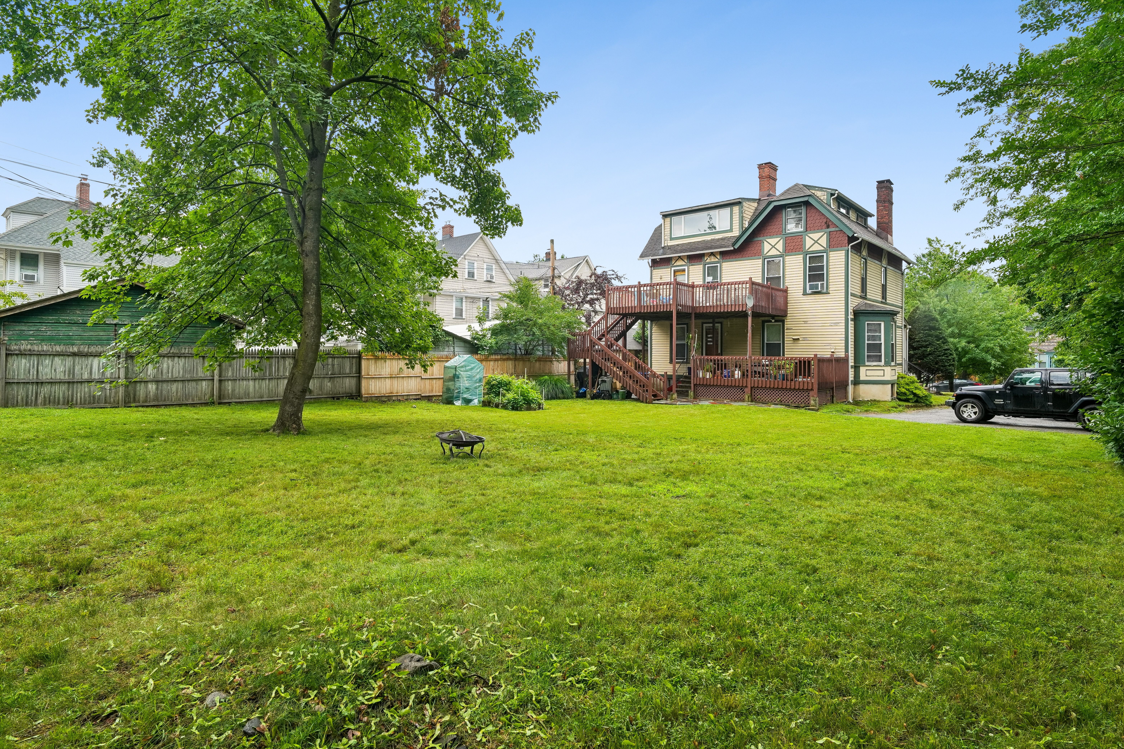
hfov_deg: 90.0
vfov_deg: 67.3
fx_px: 562
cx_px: 539
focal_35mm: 18
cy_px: 348
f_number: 8
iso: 400
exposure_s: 1/125
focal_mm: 16
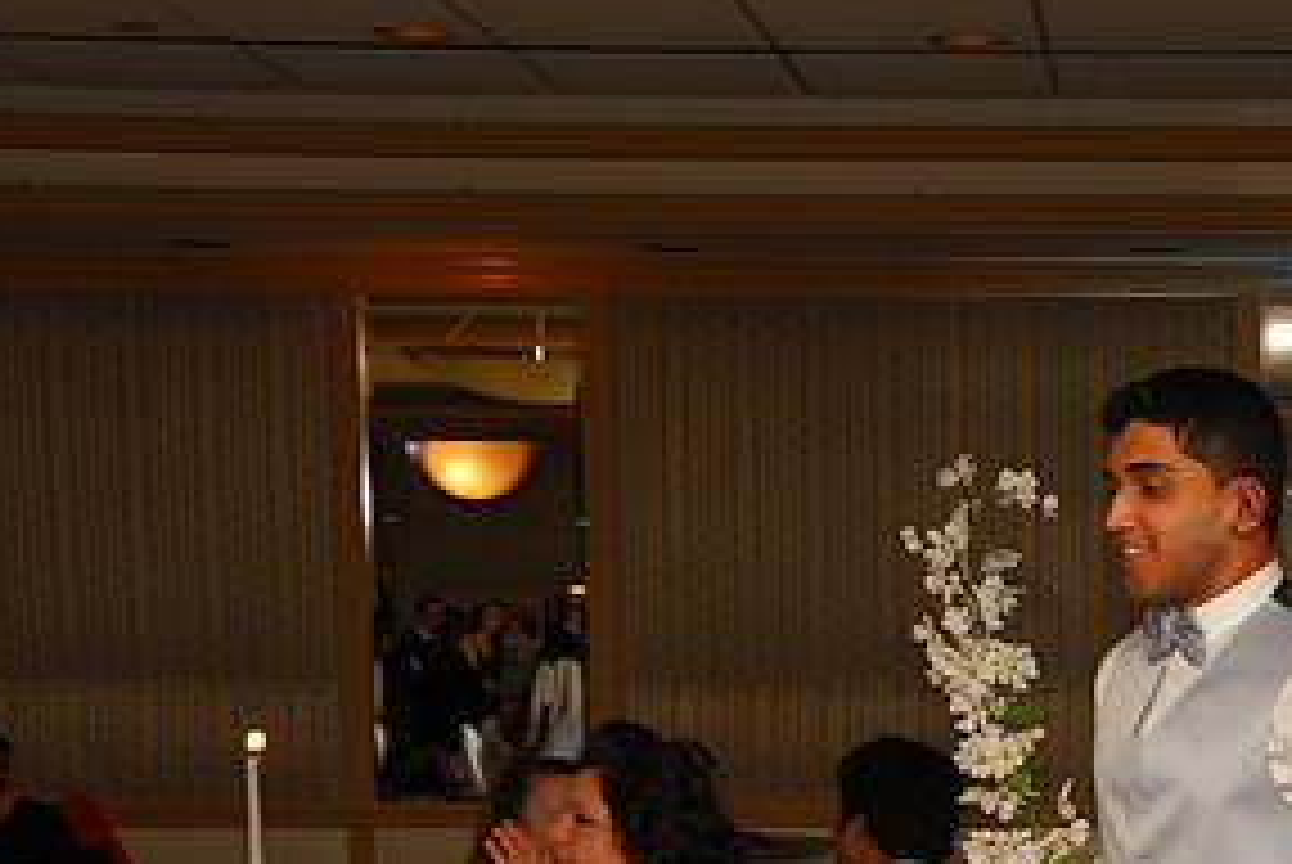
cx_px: 1247
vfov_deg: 15.8
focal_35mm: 85
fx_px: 3054
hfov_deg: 23.1
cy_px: 860
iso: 400
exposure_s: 1/60
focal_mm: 28
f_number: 5.6
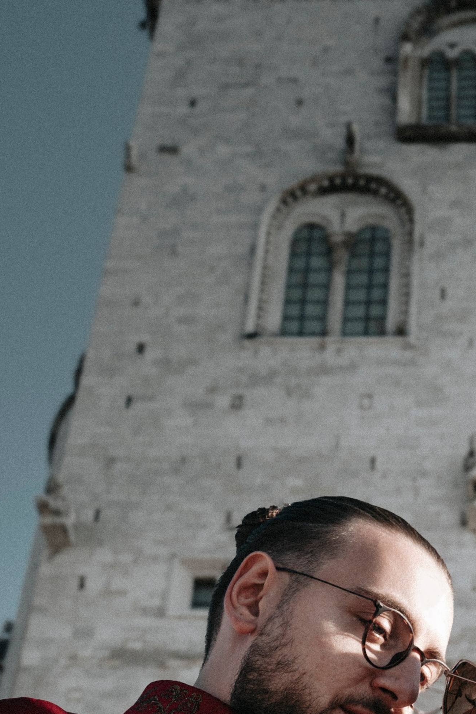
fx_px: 1348
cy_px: 618
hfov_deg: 19.6
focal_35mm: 68
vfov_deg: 28.7
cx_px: 430
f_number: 8
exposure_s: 1/80
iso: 100
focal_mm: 35
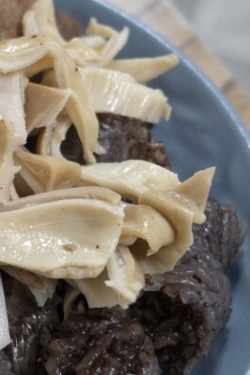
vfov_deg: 17.1
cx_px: -88
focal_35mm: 120
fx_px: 1251
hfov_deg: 11.1
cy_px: 216
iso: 1250
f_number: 5.6
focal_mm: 47
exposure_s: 1/60
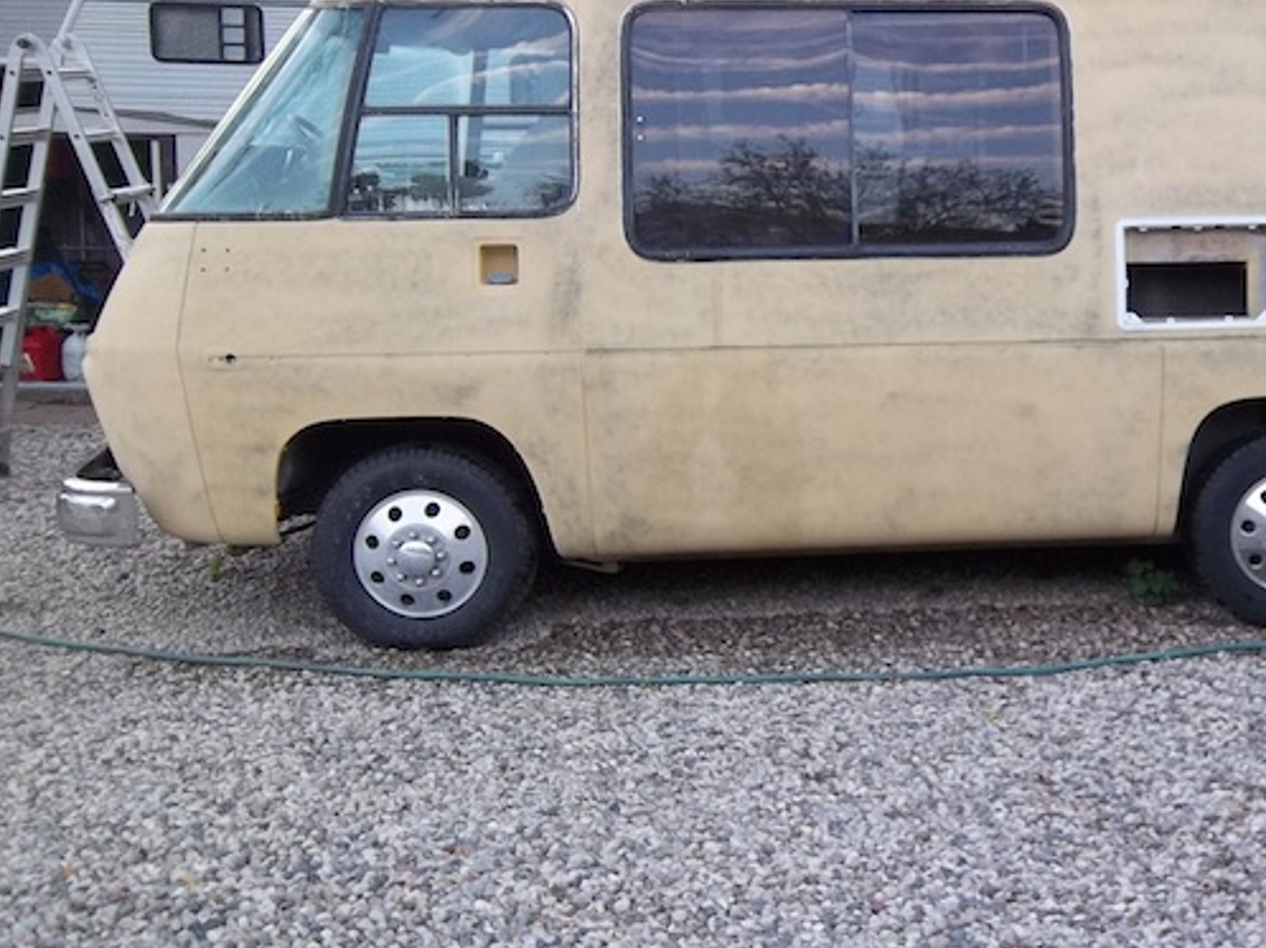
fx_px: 1645
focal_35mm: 45
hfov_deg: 40.5
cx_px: 999
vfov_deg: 32.1
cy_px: 374
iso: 121
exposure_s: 1/30
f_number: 3.5
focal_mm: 5.05
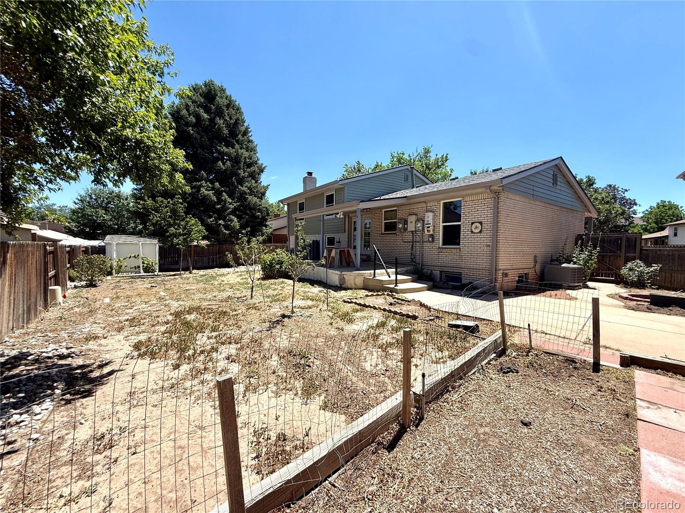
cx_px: 342
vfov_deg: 85.7
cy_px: 256
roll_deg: -1.0
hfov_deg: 102.1
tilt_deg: -2.1
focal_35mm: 14
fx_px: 277
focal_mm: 2.22
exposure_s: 1/1312
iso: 50
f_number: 2.2
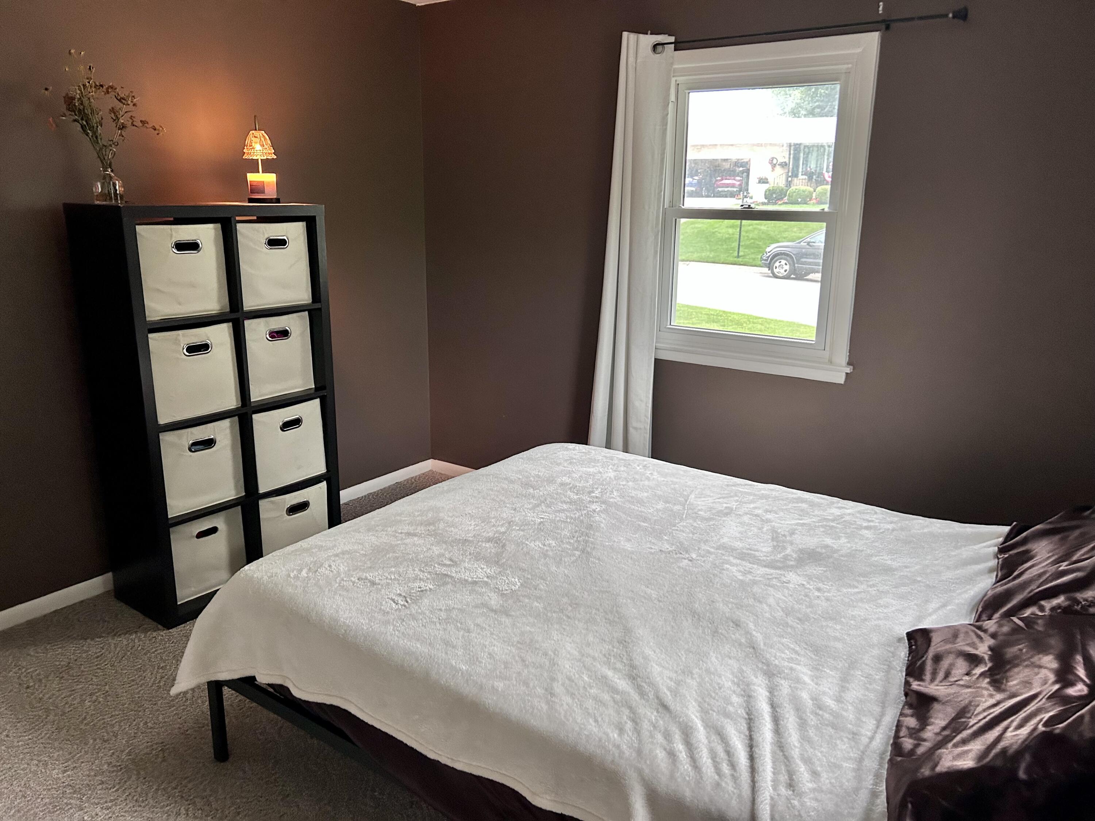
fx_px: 822
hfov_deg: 67.3
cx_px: 548
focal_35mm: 26
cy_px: 410
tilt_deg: -13.6
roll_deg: -0.9
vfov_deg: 53.1
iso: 250
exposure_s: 1/60
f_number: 1.5
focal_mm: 5.7
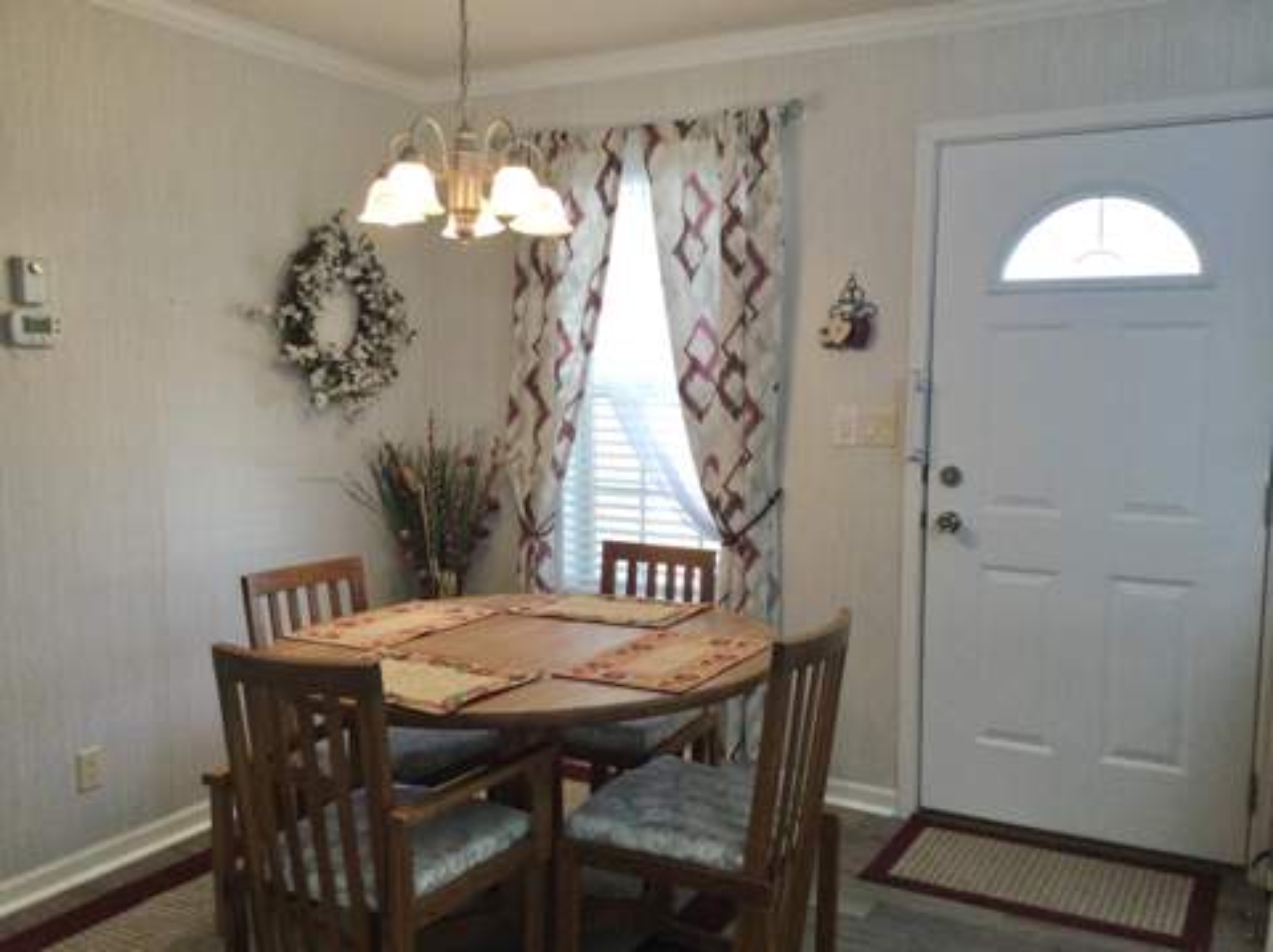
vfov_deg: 45.4
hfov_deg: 58.4
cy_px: 476
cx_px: 636
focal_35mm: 31
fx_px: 1139
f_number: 2.4
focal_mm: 3.3
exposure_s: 1/30
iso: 25
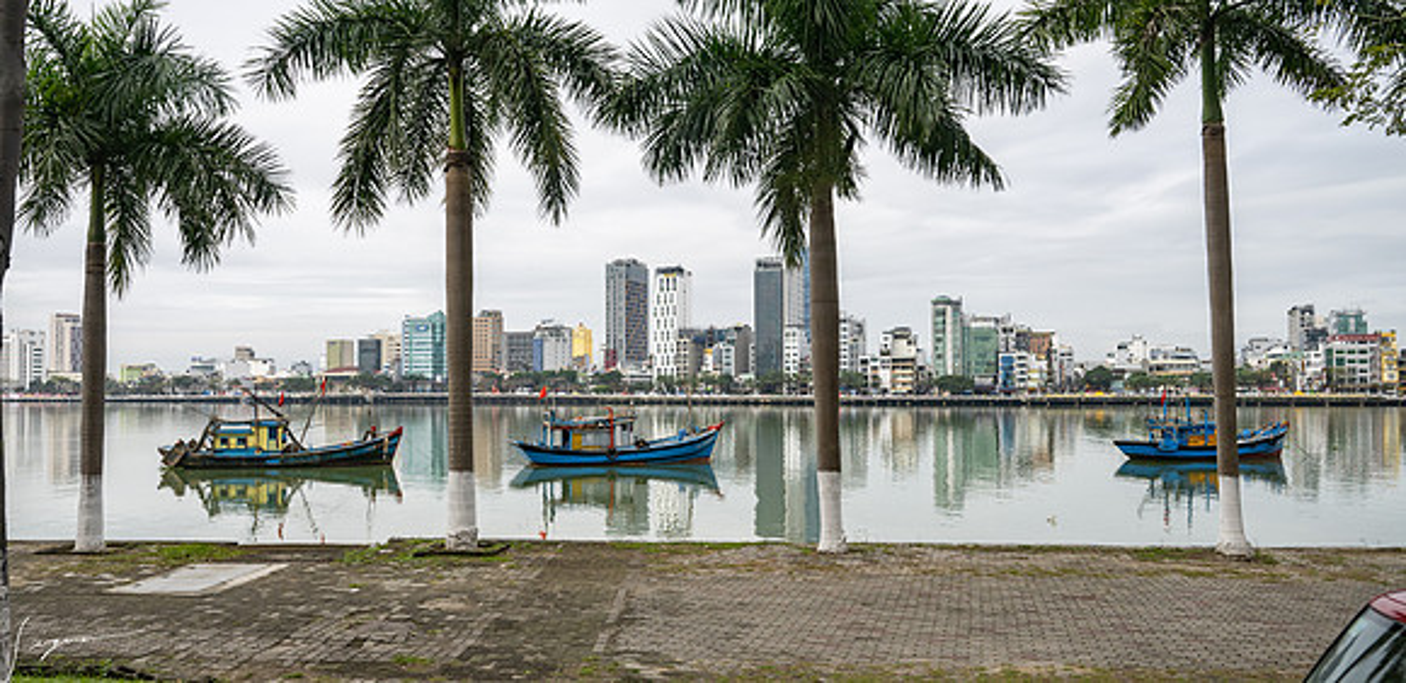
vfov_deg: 36.5
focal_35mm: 29
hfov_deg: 68.1
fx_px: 1037
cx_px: 634
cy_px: 353
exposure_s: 1/1000
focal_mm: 24
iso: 250
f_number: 4.5
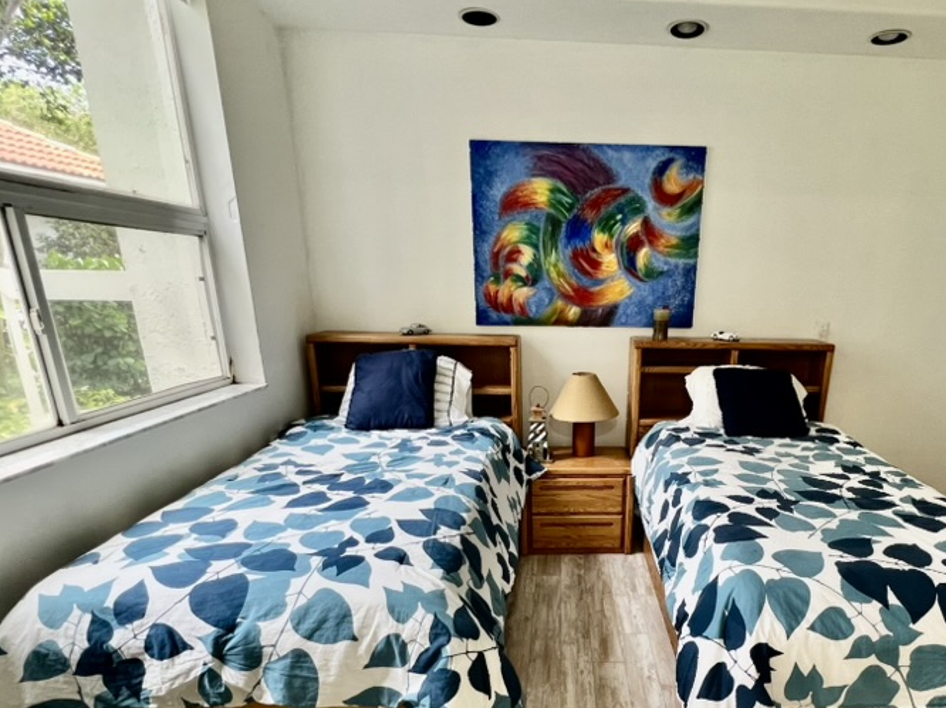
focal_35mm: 20
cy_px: 485
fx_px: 546
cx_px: 592
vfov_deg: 63.8
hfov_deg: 80.2
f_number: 1.8
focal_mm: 1.57
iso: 200
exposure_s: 1/60
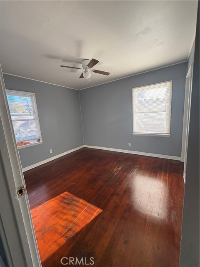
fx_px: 108
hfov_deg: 85.7
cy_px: 134
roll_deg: +4.1
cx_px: 100
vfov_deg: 102.1
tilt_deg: -8.4
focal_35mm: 14
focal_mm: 2.22
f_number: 2.2
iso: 80
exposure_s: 1/117
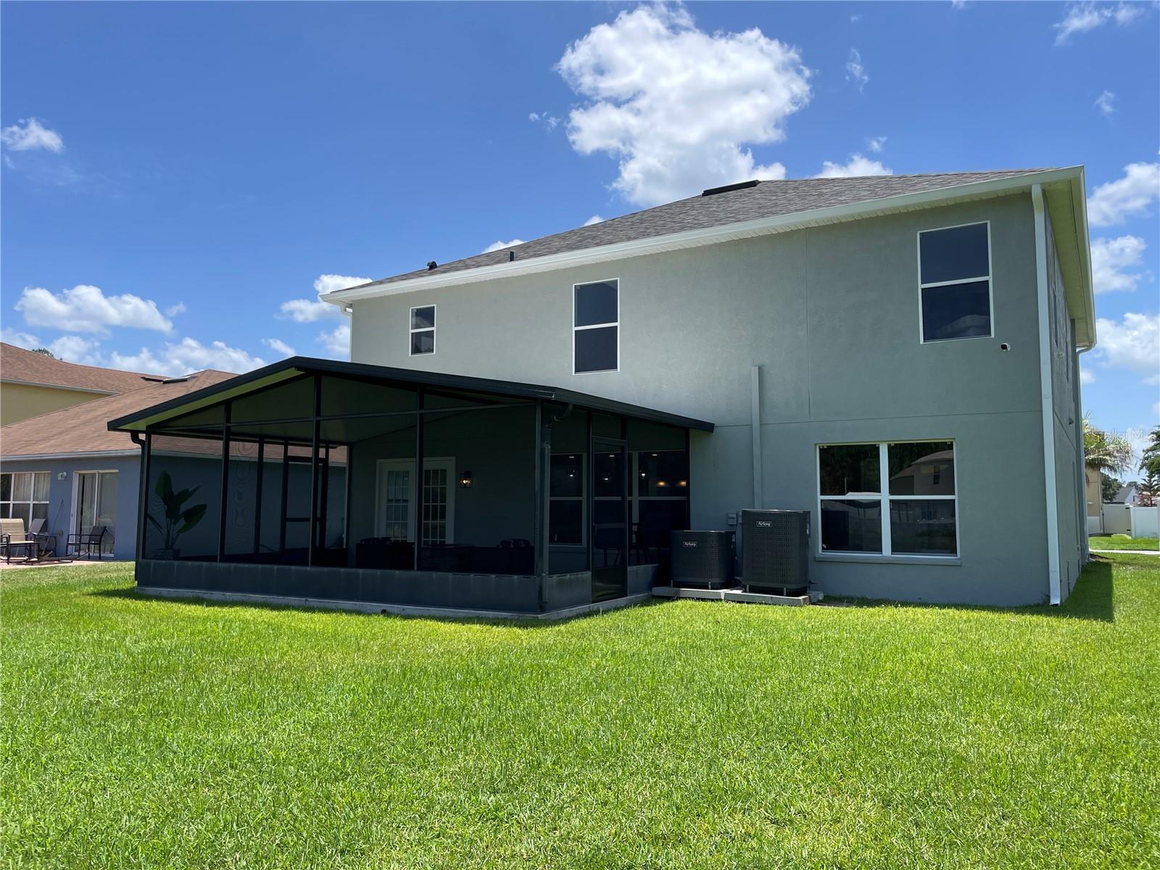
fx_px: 871
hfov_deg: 67.3
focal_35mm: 26
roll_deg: -0.4
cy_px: 435
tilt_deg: +5.7
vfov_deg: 53.1
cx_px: 580
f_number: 1.6
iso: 32
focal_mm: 4.2
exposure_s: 1/2882
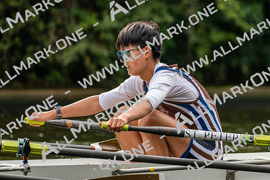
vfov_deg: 2.3
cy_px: 90
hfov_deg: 3.4
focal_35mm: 600
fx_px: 4498
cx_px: 135
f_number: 4.5
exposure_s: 1/2500
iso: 1100
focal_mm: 400
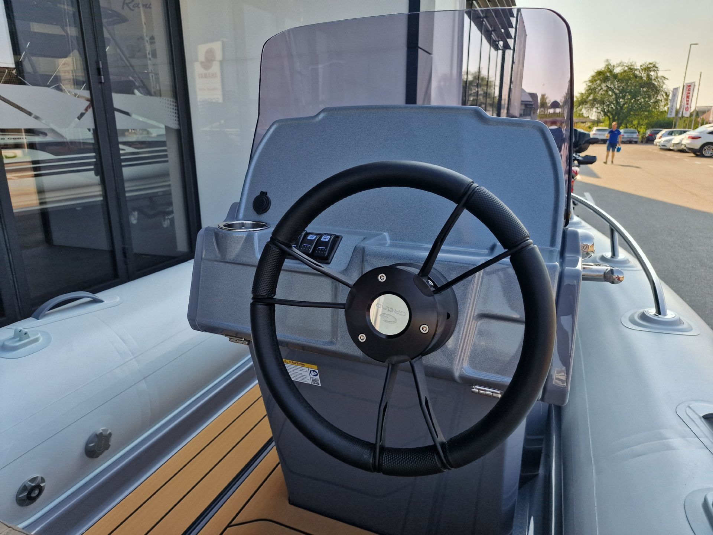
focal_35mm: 23
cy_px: 268
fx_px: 474
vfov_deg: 58.9
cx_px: 356
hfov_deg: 73.9
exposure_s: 1/380
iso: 50
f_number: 1.8
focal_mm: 6.4
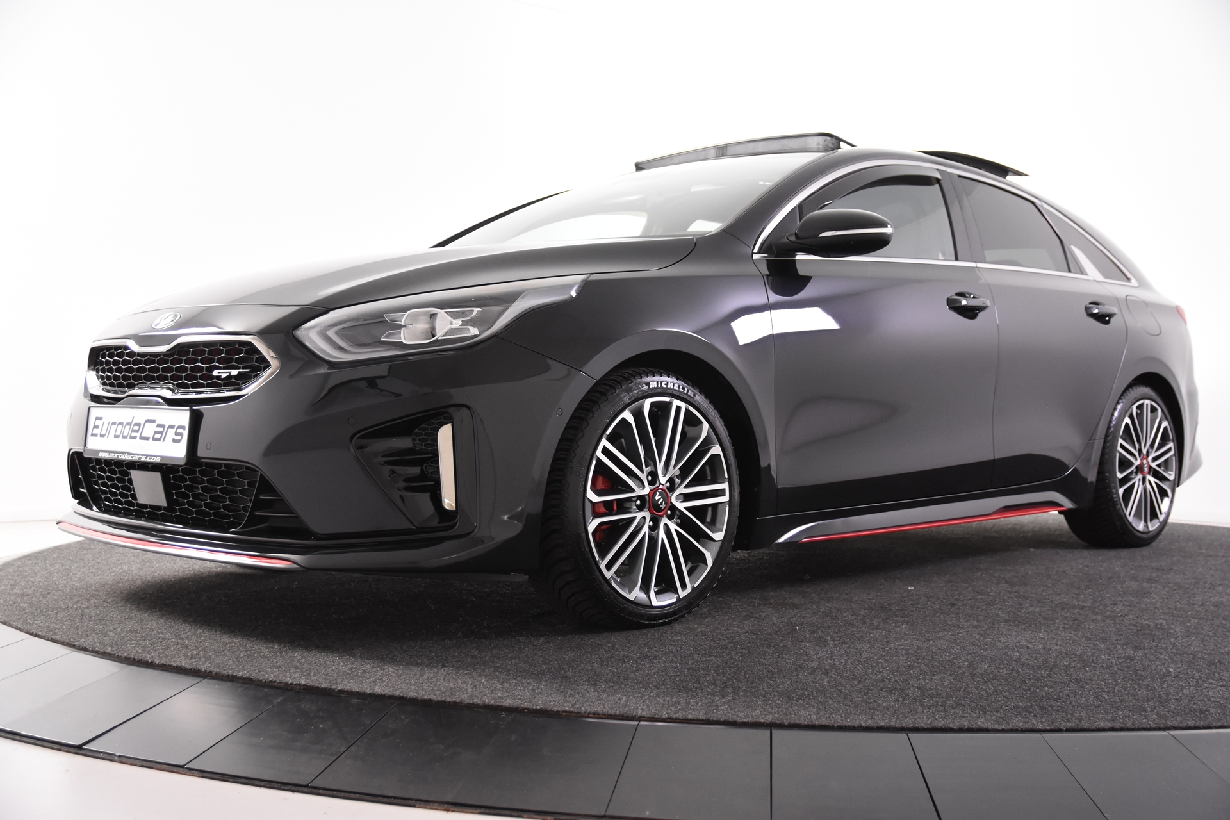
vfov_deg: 34.2
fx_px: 1332
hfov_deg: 49.6
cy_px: 410
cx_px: 615
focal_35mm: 39
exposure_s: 1/60
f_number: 4
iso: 1600
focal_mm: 26
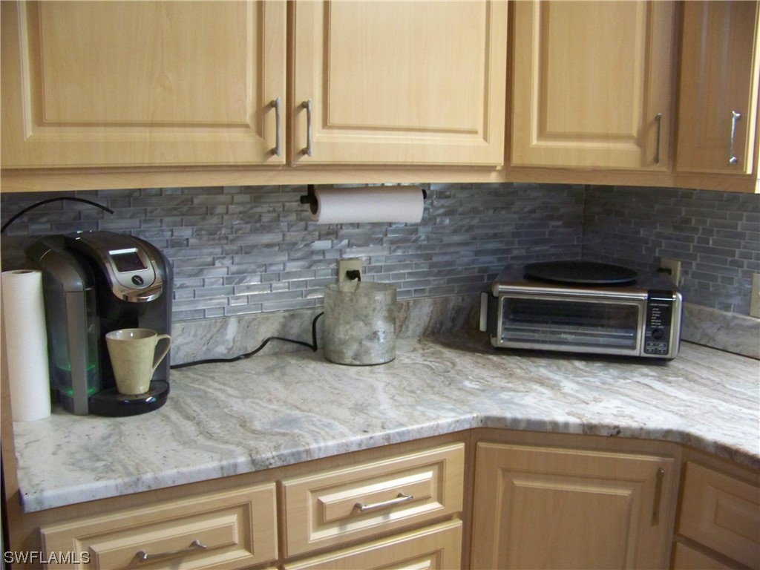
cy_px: 285
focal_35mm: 36
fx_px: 790
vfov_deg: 39.7
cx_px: 380
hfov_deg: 51.4
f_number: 2.8
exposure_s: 1/30
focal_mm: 5.85
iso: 320
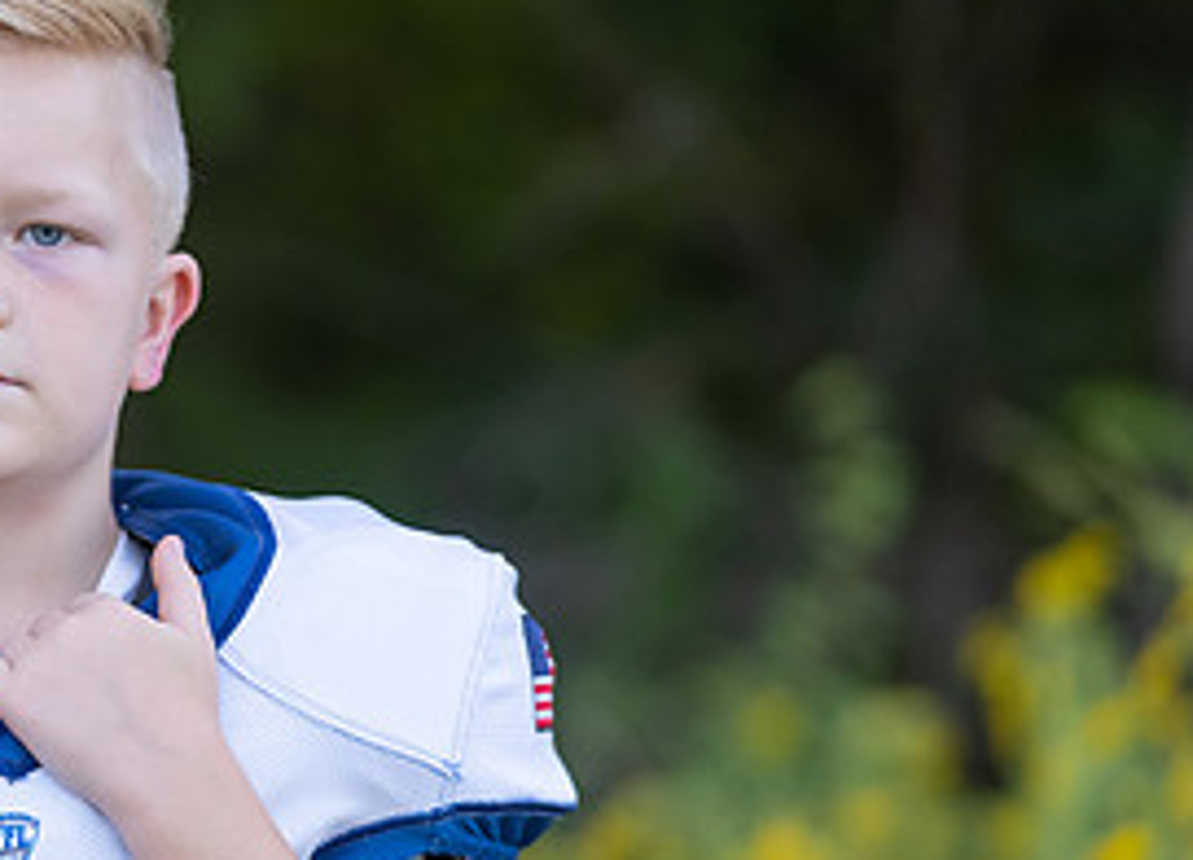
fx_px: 8972
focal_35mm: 264
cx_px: -42
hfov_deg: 7.6
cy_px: 661
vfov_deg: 5.5
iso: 250
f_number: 2.8
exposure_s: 1/320
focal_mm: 114
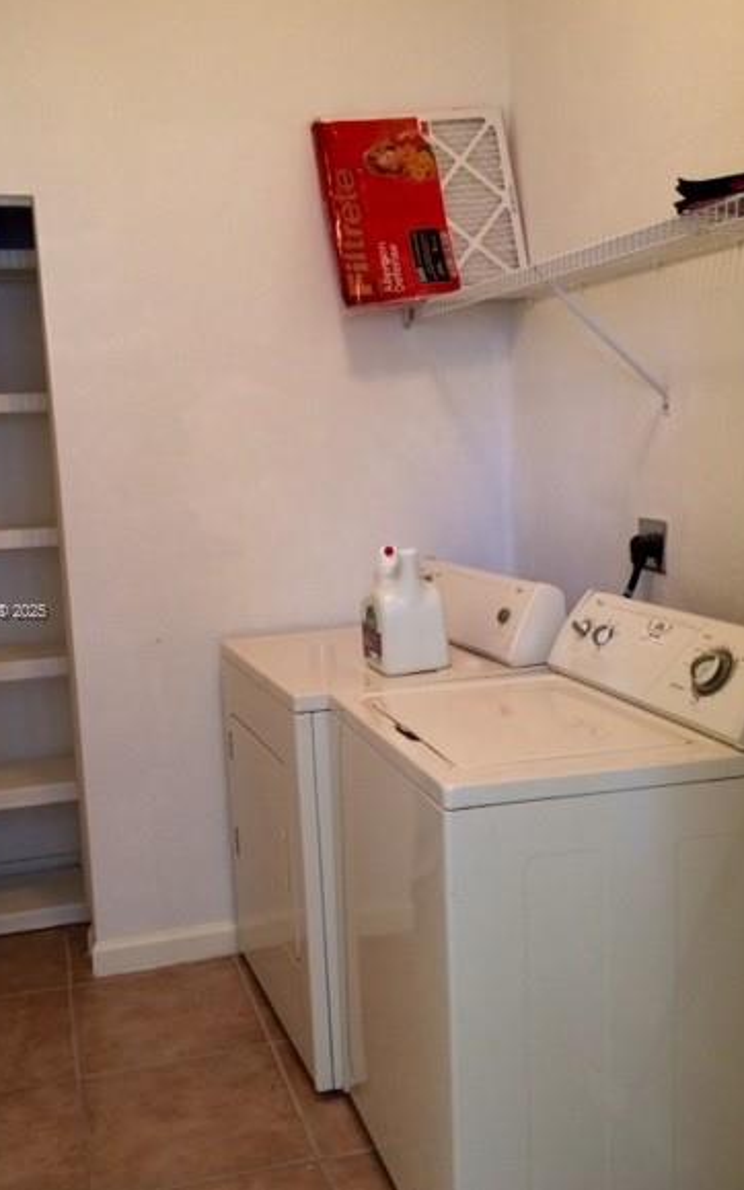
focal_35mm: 34
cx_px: 304
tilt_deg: -10.6
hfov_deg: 37.2
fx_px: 1103
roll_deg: +3.2
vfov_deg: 56.7
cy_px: 612
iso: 200
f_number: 2.2
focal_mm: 4.15
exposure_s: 1/30
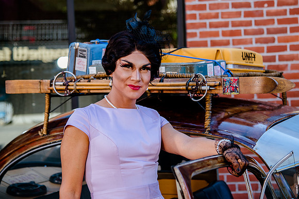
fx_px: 684
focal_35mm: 82
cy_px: 96
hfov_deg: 24.6
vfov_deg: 16.6
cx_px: 164
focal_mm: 70
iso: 400
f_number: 4
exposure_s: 1/320
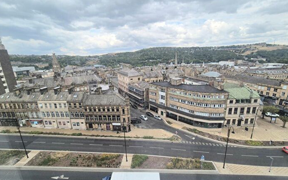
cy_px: 88
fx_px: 110
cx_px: 142
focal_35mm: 14
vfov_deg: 78.7
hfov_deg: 105.3
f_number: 2.2
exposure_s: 1/1000
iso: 50
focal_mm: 2.2
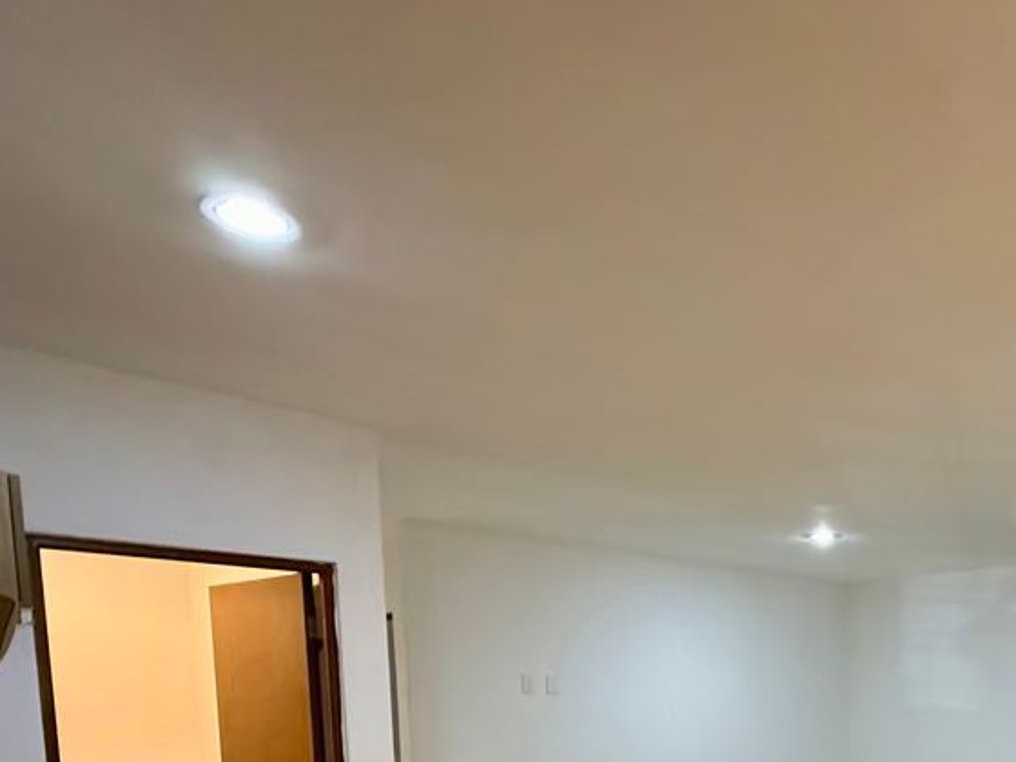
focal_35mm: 30
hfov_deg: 55.1
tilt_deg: -5.7
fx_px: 881
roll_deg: +0.1
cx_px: 836
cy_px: 782
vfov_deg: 40.3
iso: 500
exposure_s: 1/60
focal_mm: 2.22
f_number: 2.2
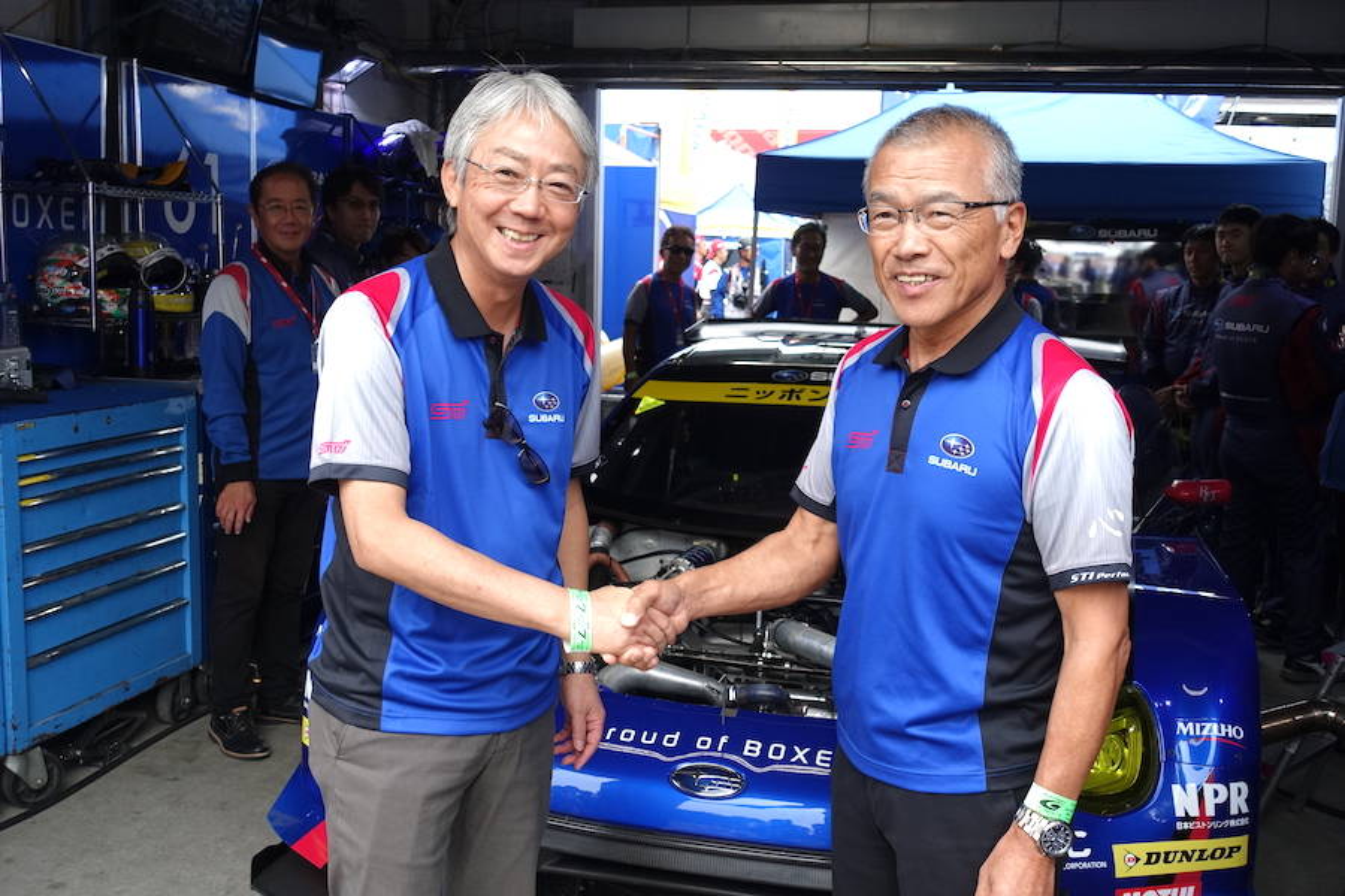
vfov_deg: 35.9
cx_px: 672
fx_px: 1382
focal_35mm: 37
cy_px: 448
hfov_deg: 51.9
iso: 400
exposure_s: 1/250
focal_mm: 13.53
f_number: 4
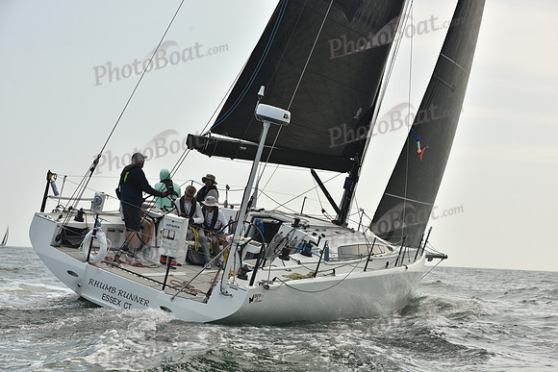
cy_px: 186
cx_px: 279
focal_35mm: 70
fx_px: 1085
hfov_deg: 28.8
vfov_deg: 19.5
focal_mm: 70
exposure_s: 1/800
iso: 250
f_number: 8
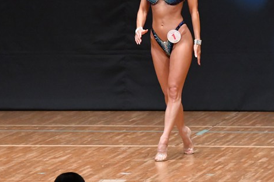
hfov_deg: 4.6
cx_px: 167
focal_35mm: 446
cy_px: 47
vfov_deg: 3.1
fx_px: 3392
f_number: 5.6
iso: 6400
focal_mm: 180
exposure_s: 1/400
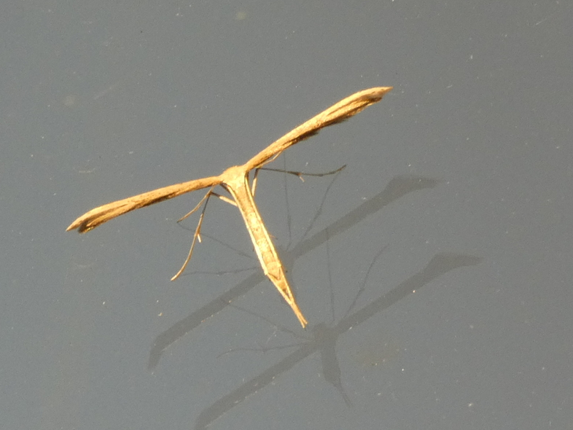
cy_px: 225
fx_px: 2947
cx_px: 263
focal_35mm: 178
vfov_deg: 8.3
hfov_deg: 11.1
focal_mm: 29.5
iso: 250
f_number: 5.4
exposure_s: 1/80
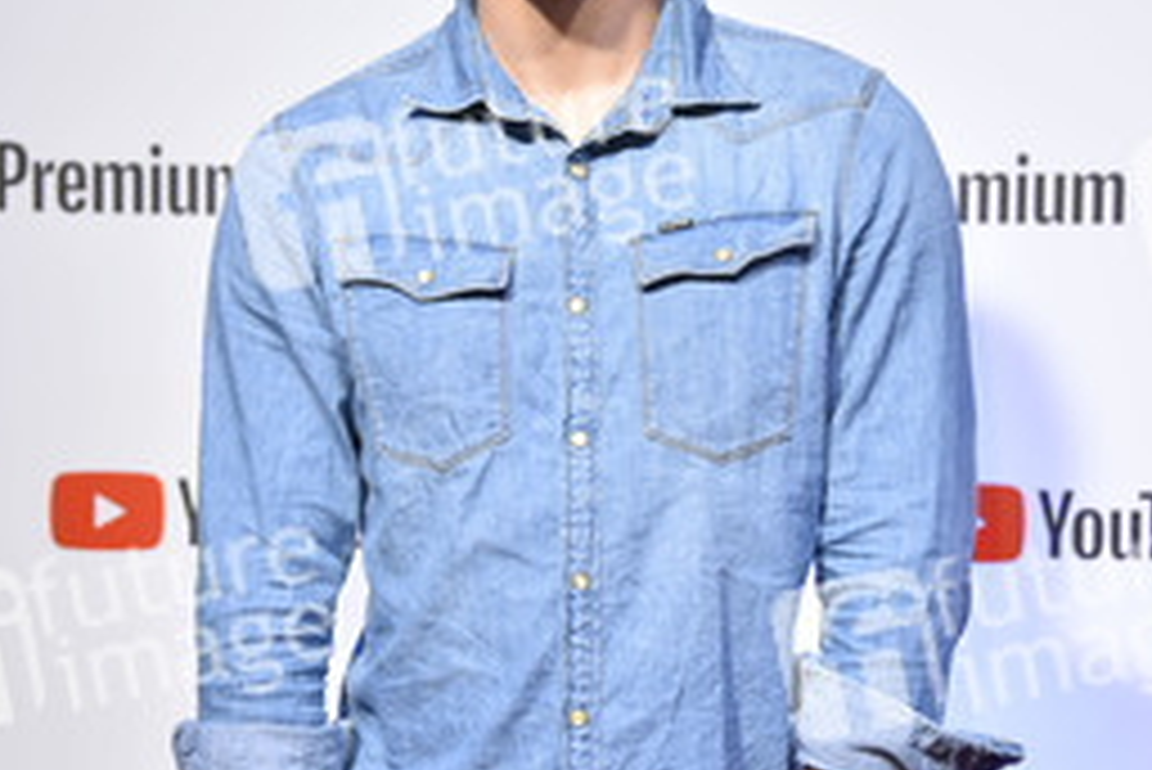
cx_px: 594
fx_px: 4098
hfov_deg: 16.0
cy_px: 410
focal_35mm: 128
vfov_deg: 10.7
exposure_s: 1/160
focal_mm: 82
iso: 640
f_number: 5.6
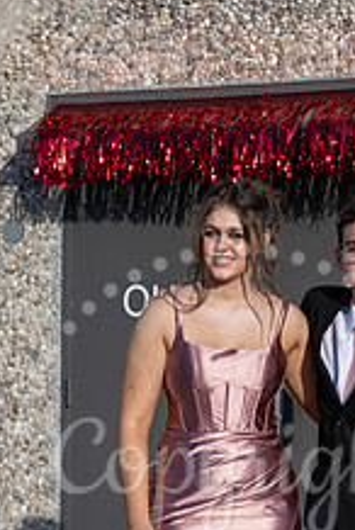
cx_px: 238
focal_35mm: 138
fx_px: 2035
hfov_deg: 10.0
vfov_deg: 14.7
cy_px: 469
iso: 320
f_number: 5
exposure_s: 1/2000
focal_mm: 67
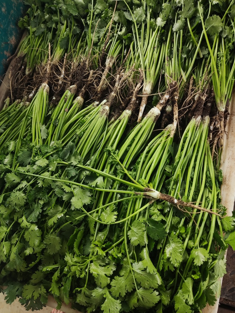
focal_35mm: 25
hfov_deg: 54.9
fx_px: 226
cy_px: 156
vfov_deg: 69.4
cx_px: 118
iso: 51
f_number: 1.79
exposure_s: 1/100
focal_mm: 4.71
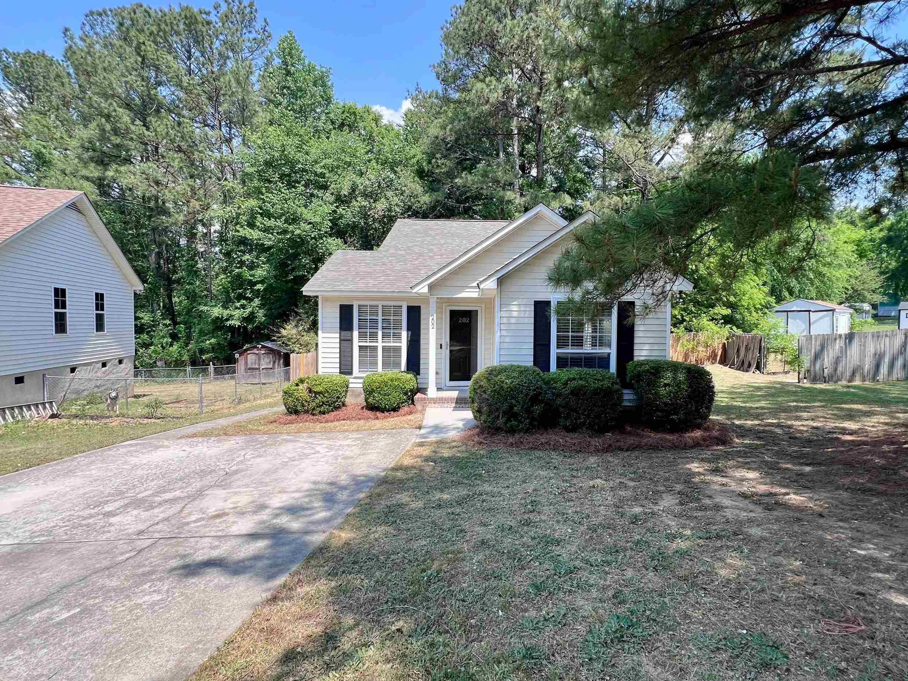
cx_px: 495
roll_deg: -0.7
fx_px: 420
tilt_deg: -4.2
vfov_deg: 78.1
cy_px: 342
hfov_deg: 94.2
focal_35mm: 16
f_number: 1.8
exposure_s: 1/602
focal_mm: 1.57
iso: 32
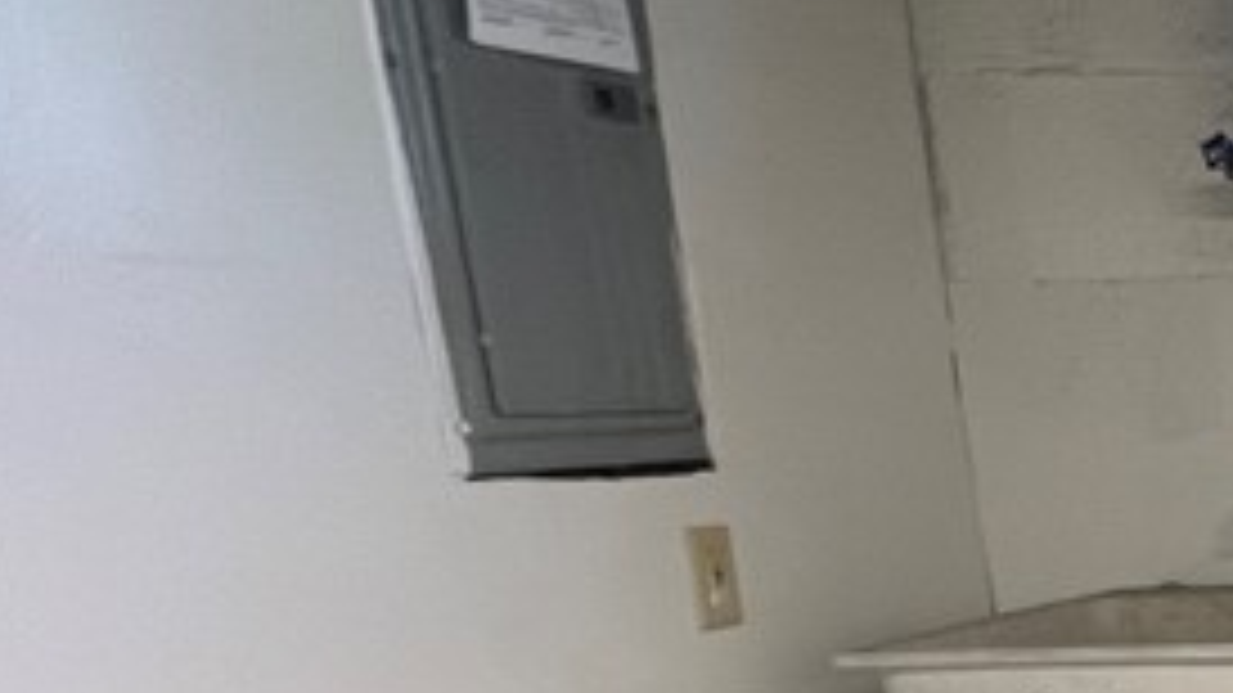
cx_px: 2133
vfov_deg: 21.3
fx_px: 1732
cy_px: 788
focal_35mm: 53
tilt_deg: -13.3
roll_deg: +0.3
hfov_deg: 23.5
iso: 160
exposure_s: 1/60
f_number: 1.8
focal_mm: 1.57
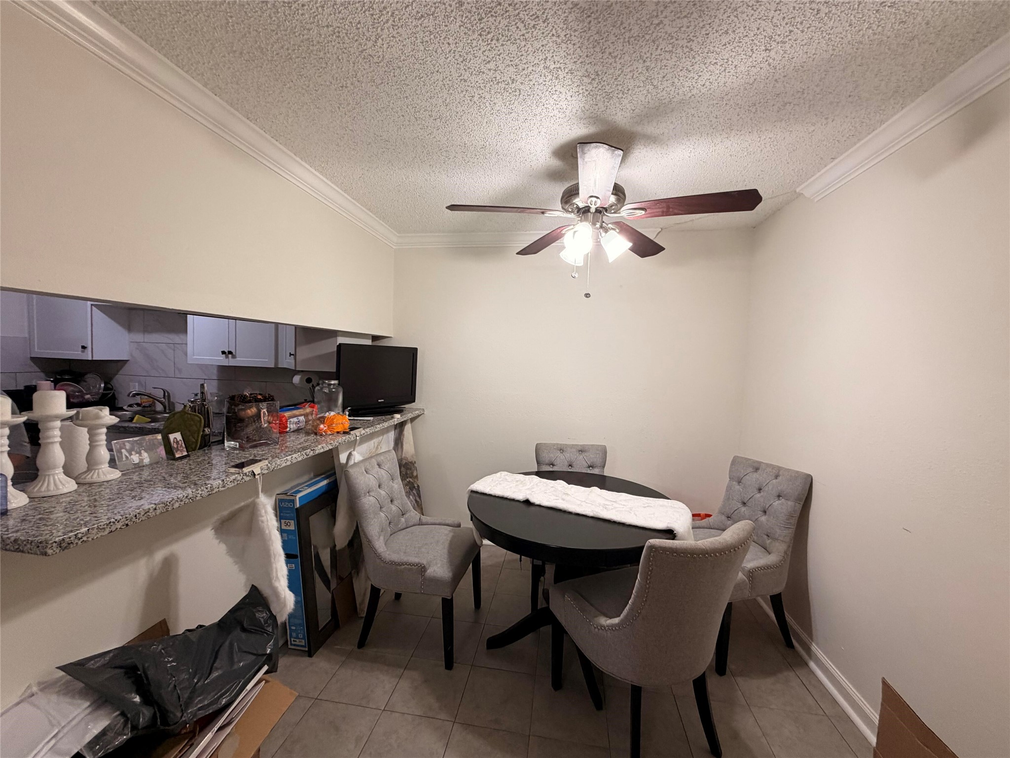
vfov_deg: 85.7
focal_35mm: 14
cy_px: 379
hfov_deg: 102.1
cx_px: 505
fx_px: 408
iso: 160
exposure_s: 1/60
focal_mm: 2.22
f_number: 2.2
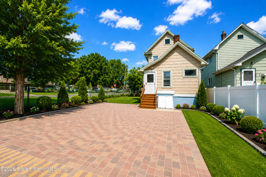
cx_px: 133
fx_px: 111
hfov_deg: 100.4
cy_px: 88
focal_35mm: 15
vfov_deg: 77.3
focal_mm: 10
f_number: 7.1
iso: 800
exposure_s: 1/400
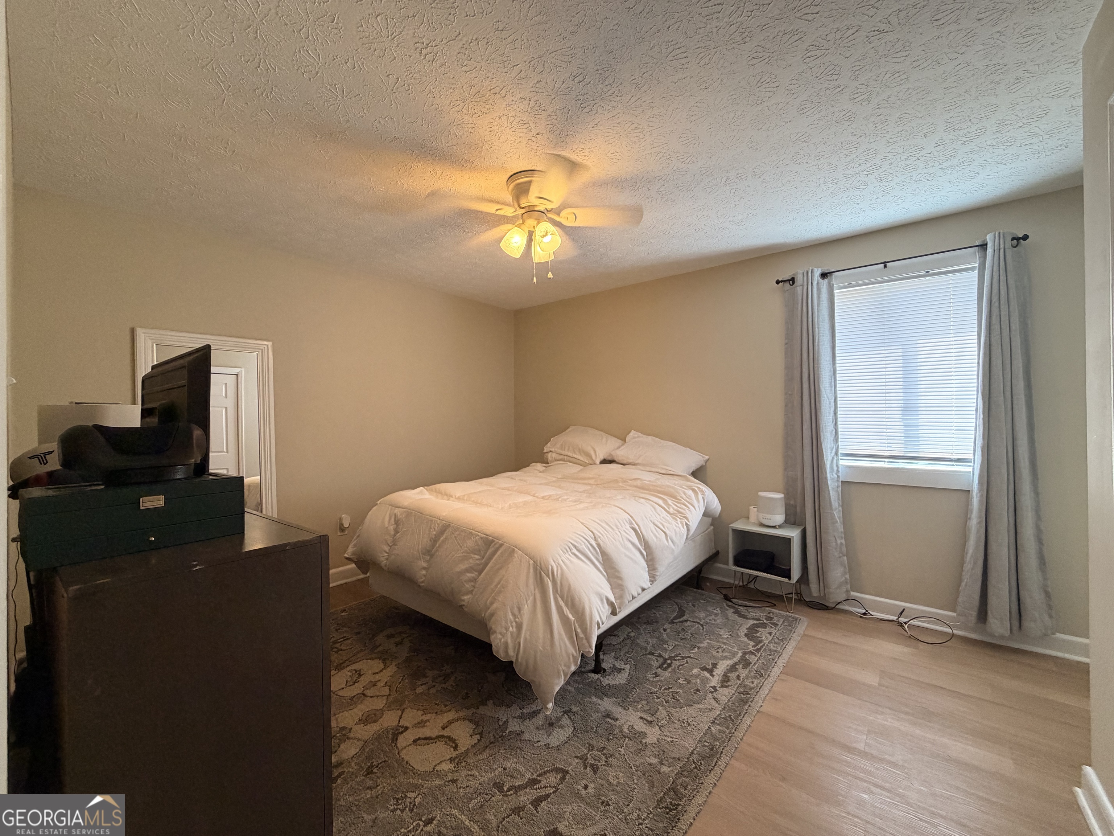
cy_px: 418
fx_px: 451
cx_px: 557
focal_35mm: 14
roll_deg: +0.2
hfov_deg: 102.1
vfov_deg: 85.7
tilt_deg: +0.7
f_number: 2.2
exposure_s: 1/60
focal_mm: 2.22
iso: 200
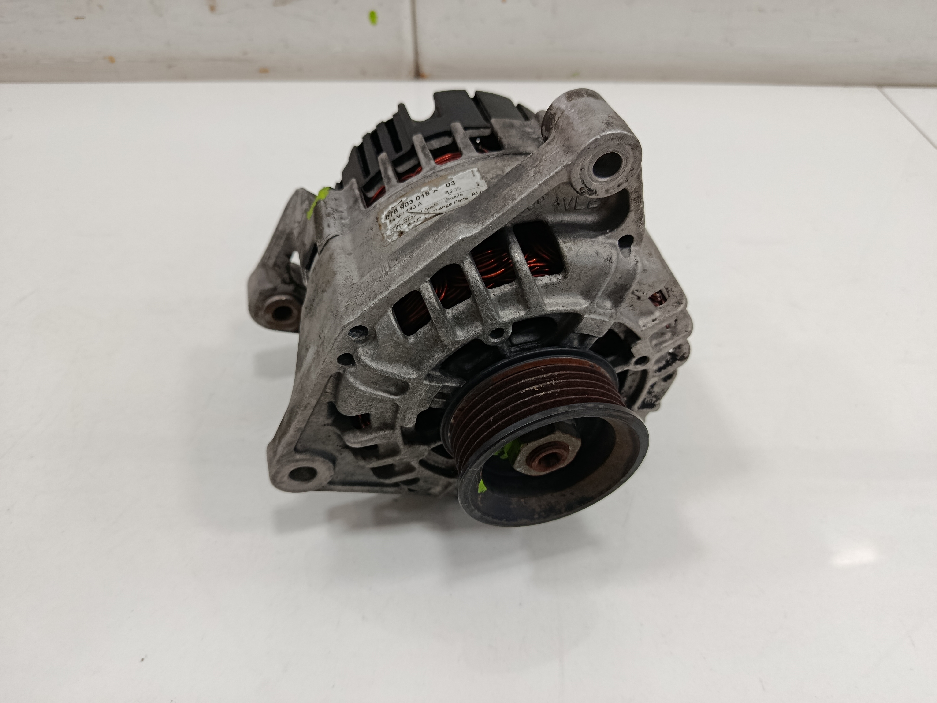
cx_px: 468
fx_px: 650
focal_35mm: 24
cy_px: 352
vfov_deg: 56.8
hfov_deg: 71.6
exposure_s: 1/100
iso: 1059
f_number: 1.7
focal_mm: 5.24
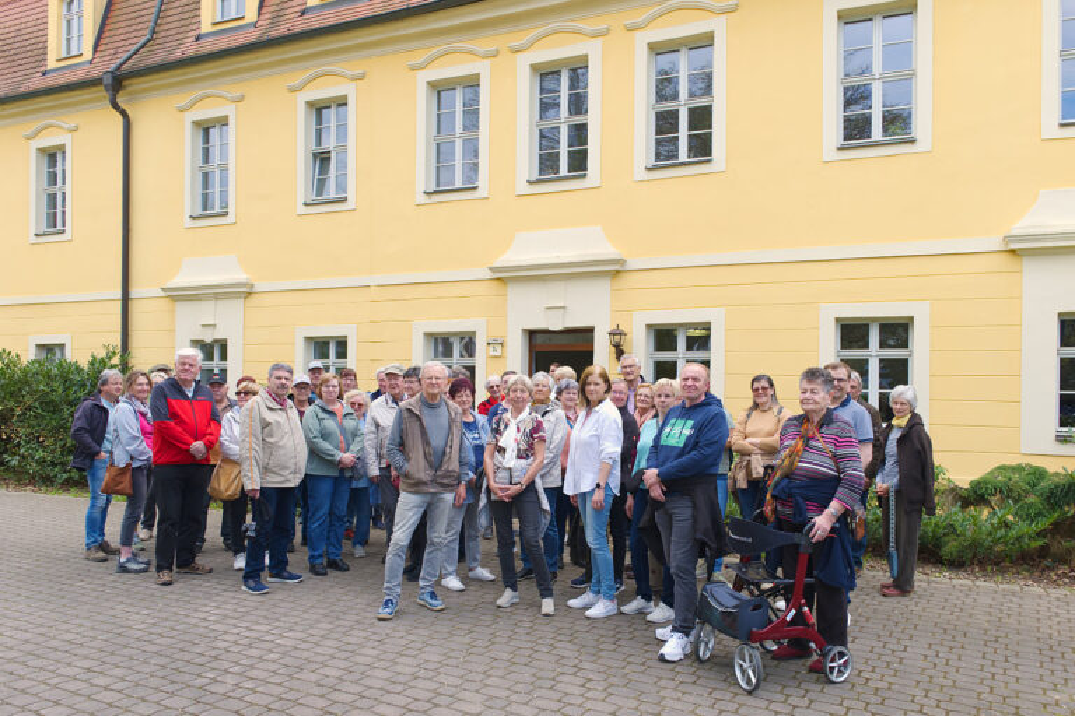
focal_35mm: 24
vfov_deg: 53.1
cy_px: 358
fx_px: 717
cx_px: 538
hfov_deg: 73.7
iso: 3200
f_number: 5.6
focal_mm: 24
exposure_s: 1/2000
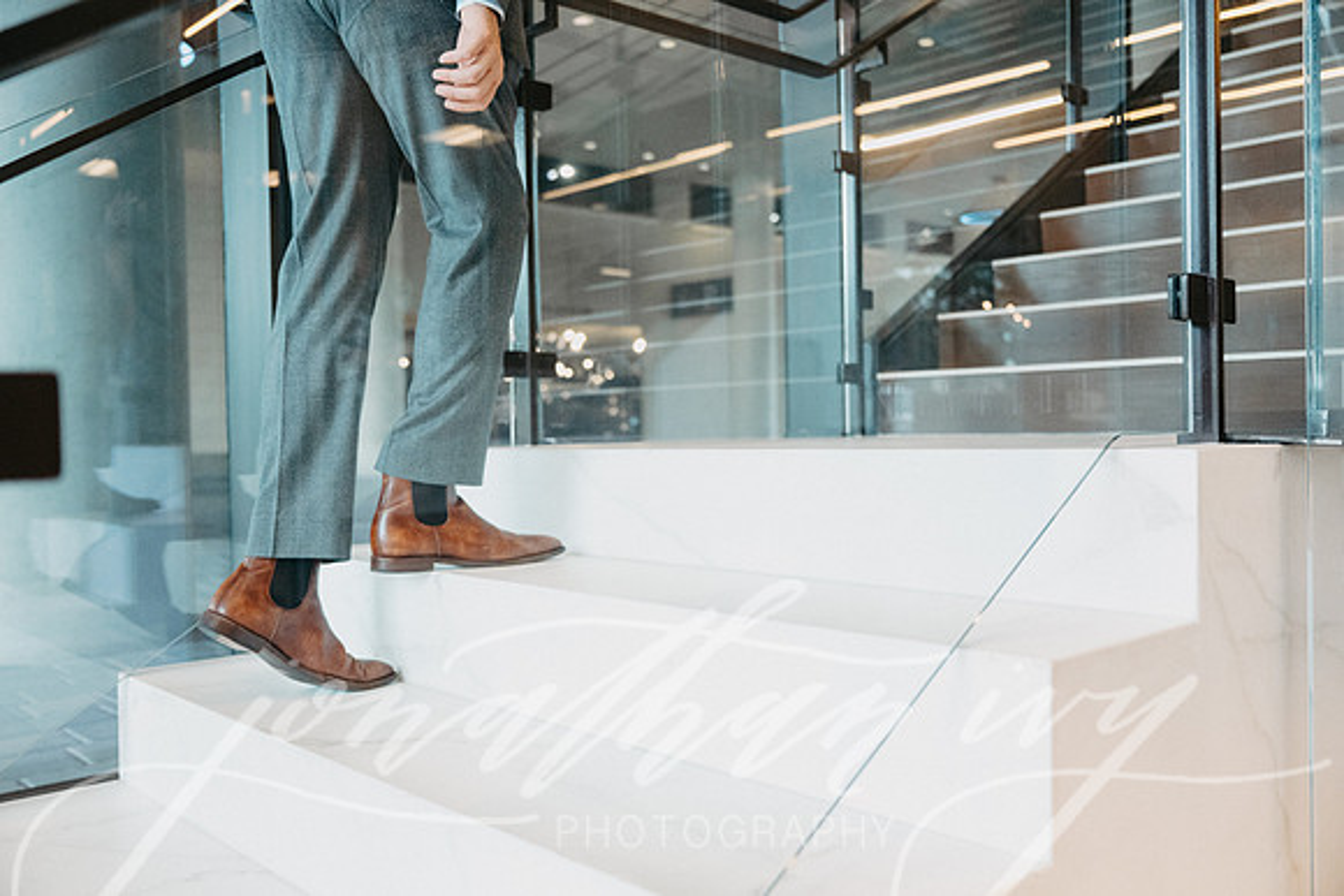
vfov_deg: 40.6
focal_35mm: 32
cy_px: 448
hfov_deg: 58.0
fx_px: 1214
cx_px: 672
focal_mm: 32.5
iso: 2000
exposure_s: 1/500
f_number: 2.8
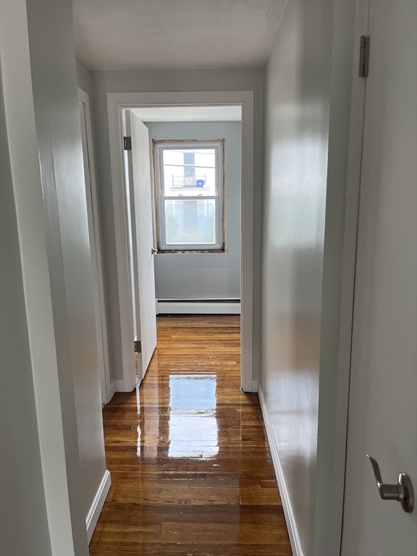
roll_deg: +1.0
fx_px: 418
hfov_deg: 53.1
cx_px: 208
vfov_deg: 67.3
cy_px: 278
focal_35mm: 26
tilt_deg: -11.4
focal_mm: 5.1
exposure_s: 1/119
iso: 125
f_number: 1.6
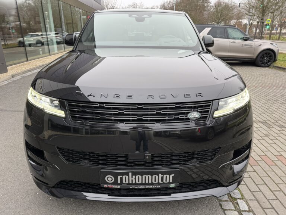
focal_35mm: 24
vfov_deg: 56.8
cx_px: 143
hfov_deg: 71.6
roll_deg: +0.7
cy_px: 108
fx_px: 198
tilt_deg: -19.9
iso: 200
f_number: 1.78
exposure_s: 1/100
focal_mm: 6.76
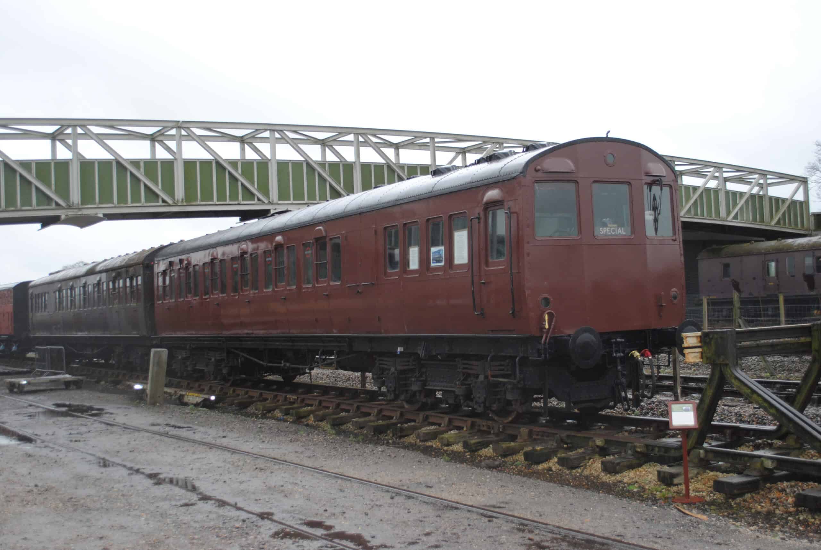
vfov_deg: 30.9
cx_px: 410
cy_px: 275
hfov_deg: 44.9
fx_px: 993
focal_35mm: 44
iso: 125
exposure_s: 1/125
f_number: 4.5
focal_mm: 29
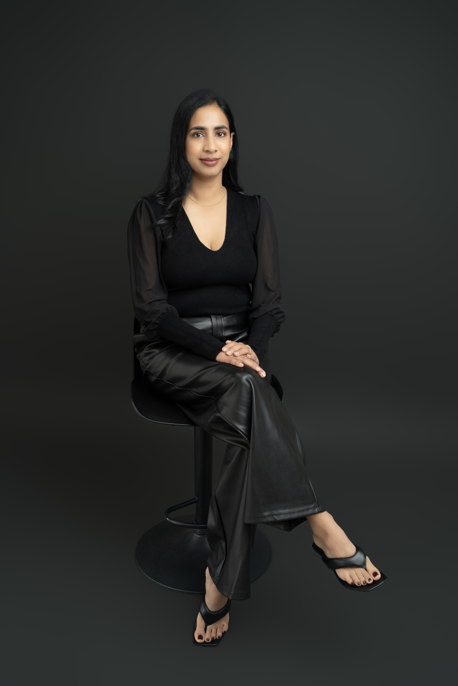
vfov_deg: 54.4
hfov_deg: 37.9
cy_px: 343
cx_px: 229
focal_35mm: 35
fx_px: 668
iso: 320
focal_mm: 35
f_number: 3.5
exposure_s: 1/200
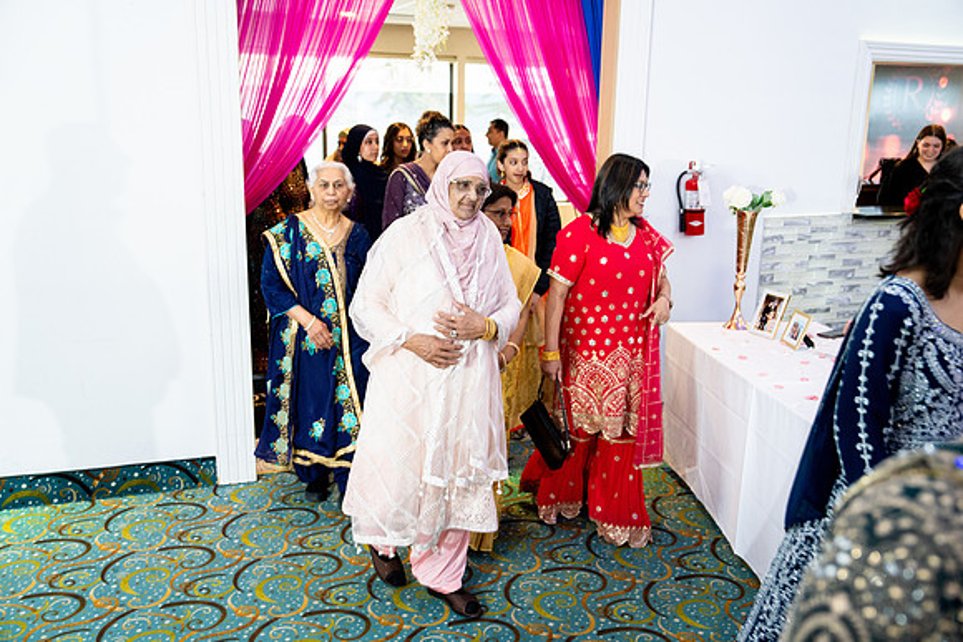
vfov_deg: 40.0
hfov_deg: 57.2
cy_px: 321
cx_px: 482
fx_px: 883
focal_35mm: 33
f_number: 2.8
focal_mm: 33
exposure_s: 1/125
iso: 1600
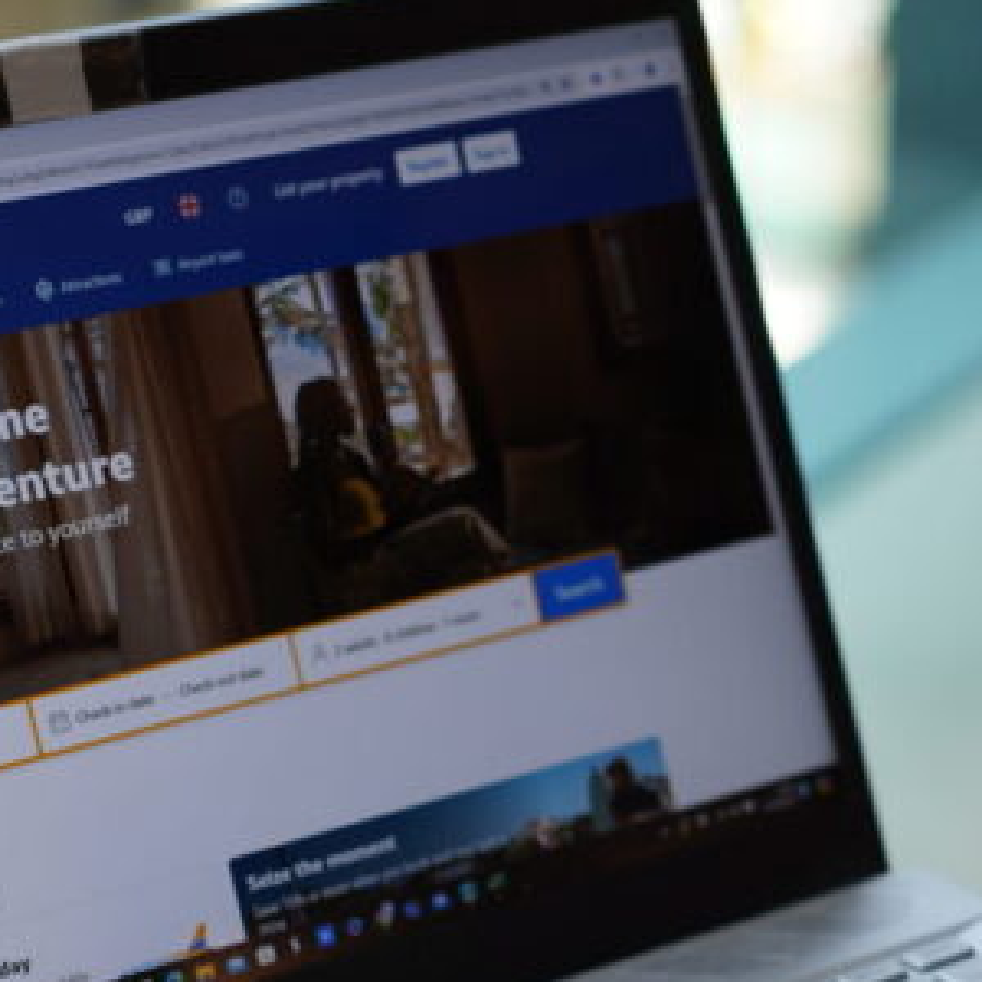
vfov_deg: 14.9
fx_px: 3723
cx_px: 563
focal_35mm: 116
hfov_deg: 15.0
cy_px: 848
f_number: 2.5
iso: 100
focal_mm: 40
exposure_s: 1/80
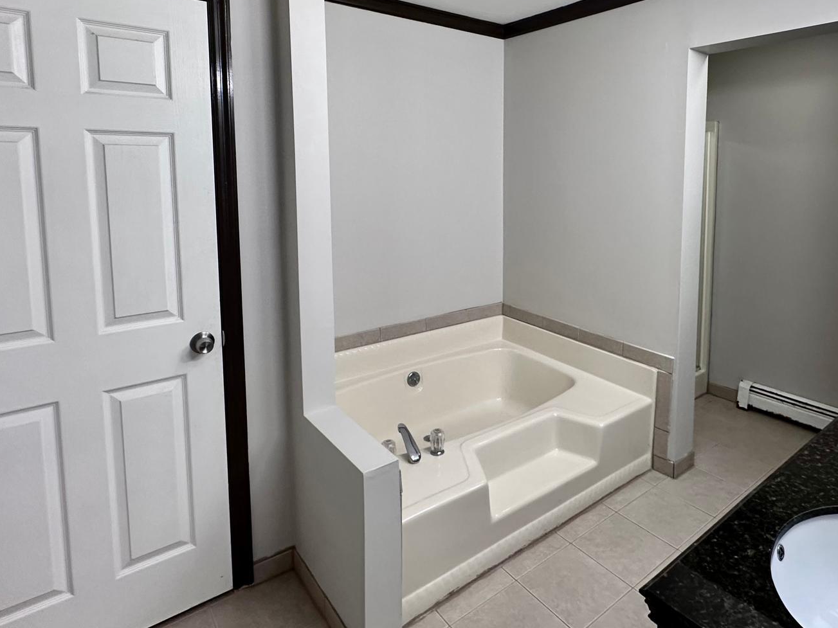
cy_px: 217
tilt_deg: -5.0
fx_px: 533
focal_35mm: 22
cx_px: 501
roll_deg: -0.7
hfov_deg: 75.6
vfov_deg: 59.8
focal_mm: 2.22
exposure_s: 1/120
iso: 200
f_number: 2.2
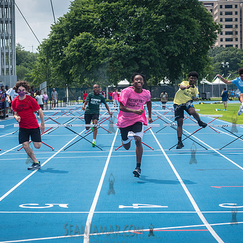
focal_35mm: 103
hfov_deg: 16.9
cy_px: 122
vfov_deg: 16.9
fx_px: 818
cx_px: 111
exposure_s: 1/800
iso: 160
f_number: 5
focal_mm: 80
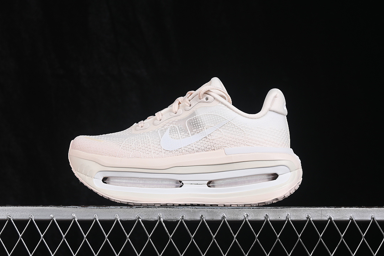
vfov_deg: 18.2
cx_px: 192
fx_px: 800
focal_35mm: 75
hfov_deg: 27.0
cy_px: 128
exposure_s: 1/80
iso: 160
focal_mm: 50
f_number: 8
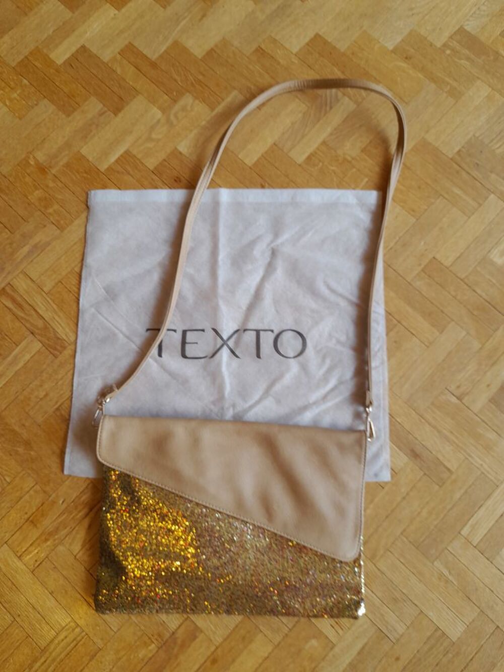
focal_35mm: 25
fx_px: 485
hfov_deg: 54.9
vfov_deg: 69.4
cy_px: 336
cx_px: 252
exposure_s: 1/50
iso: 20
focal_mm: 4.6
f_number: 2
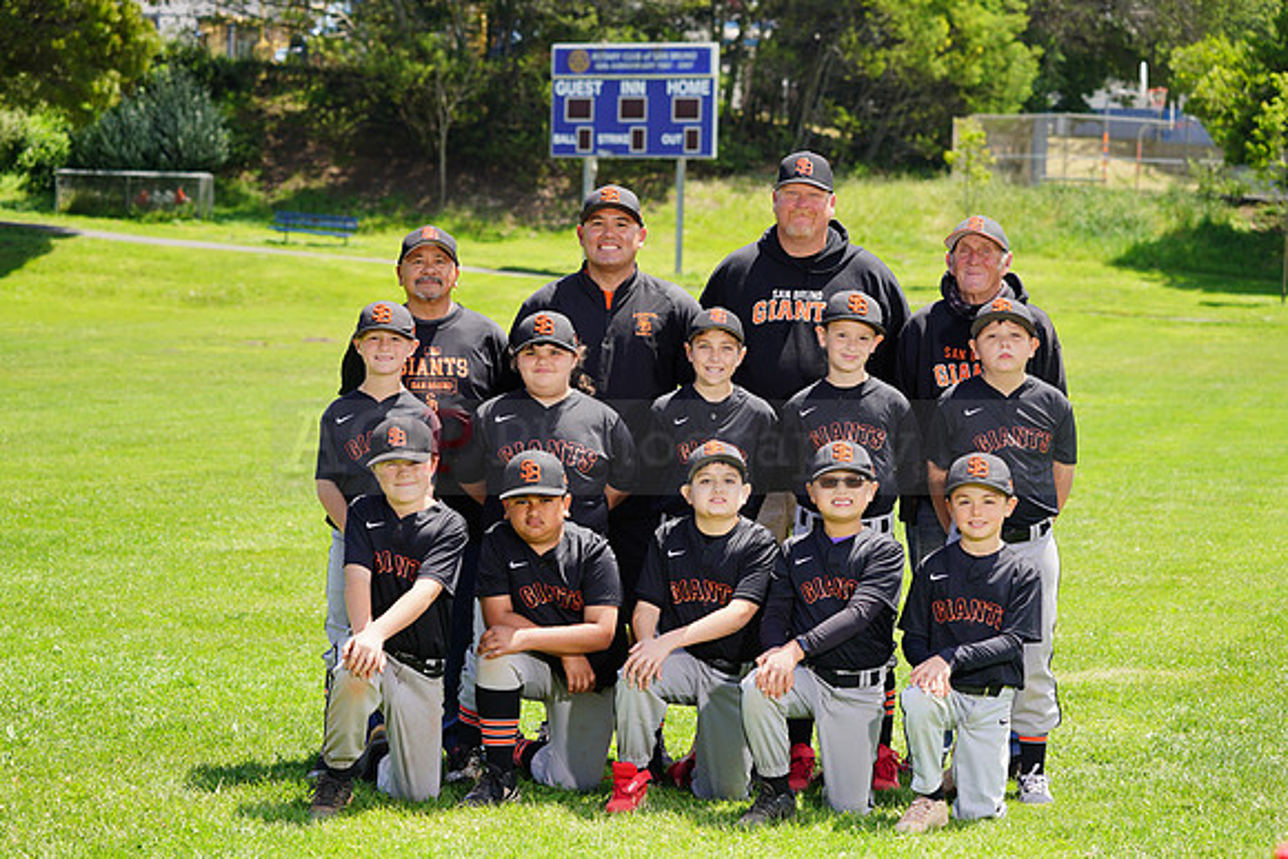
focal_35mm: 100
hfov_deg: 20.4
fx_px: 3578
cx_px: 644
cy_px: 430
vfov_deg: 13.7
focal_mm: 100
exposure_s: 1/250
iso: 100
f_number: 6.3
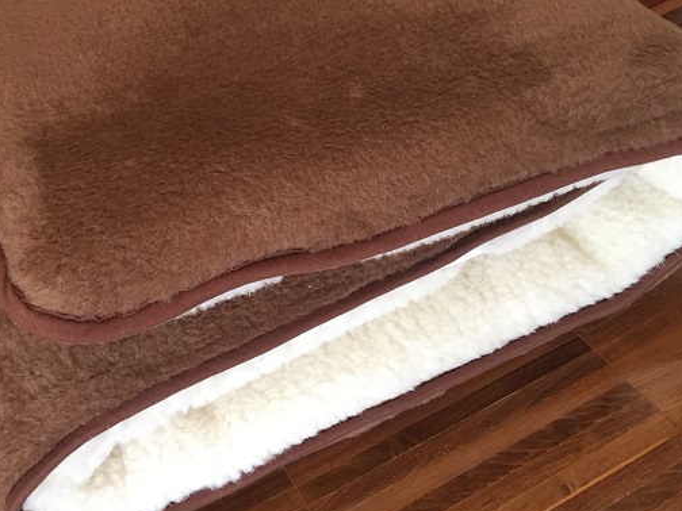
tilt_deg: -37.6
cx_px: 254
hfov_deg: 40.9
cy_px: 135
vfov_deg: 31.0
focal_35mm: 46
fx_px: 906
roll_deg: +9.9
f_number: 2.2
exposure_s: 1/33
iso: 64
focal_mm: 4.15
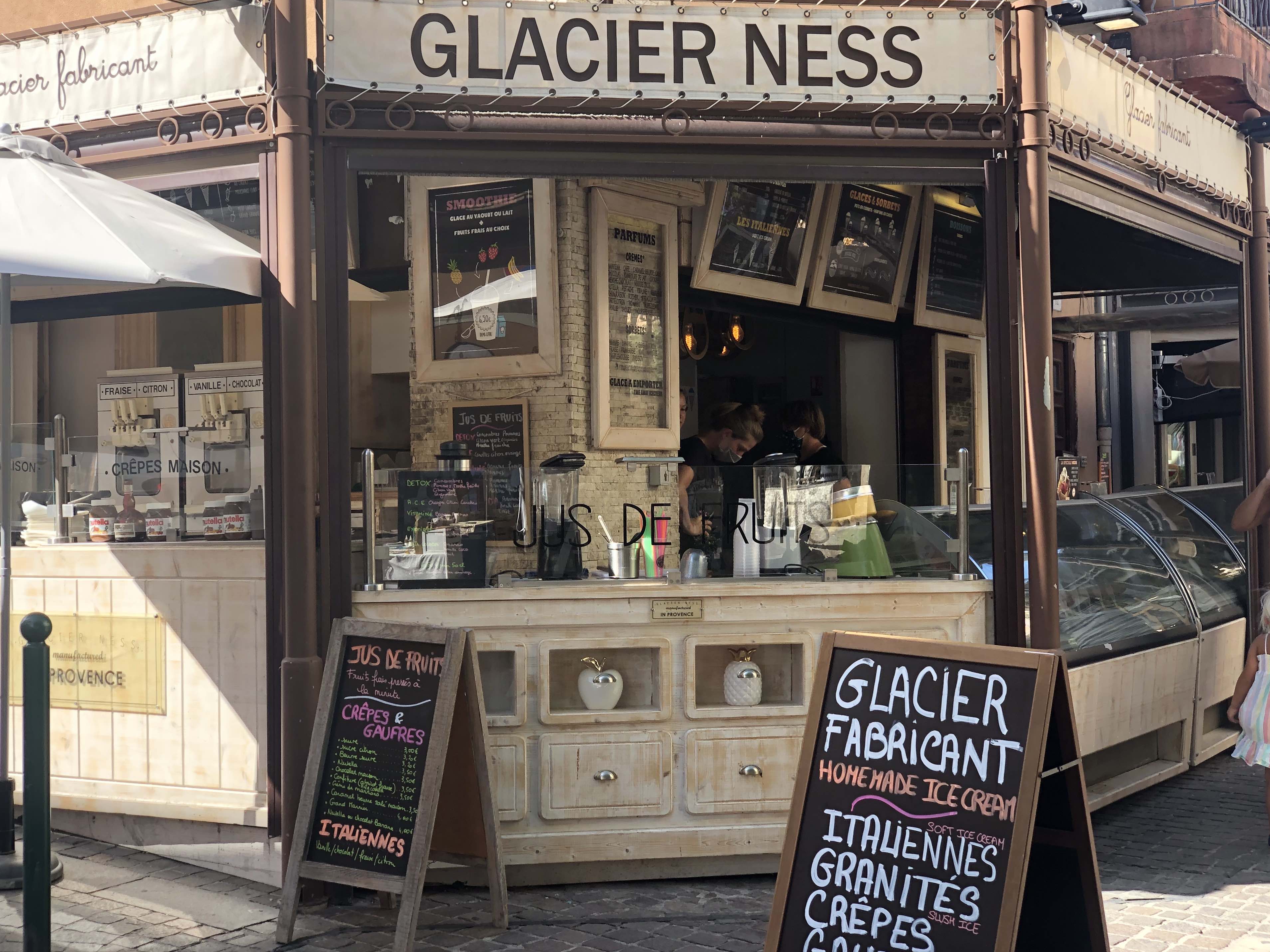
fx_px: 2018
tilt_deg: +2.9
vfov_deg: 26.6
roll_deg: +0.4
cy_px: 454
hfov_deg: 34.9
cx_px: 629
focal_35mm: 55
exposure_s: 1/206
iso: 16
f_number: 2.4
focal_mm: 6
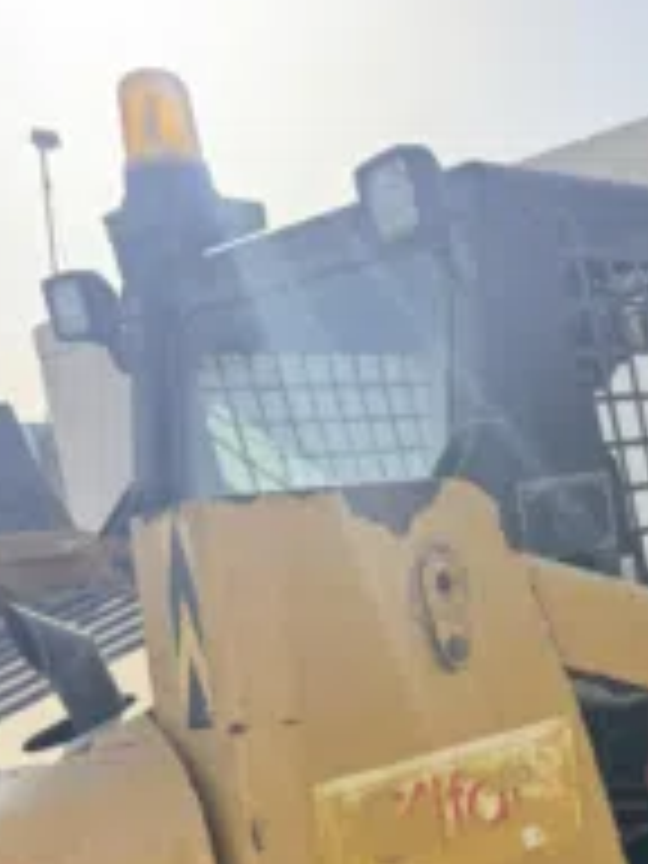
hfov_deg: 27.5
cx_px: 639
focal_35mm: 50
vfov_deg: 34.8
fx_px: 1248
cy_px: 855
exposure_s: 1/1653
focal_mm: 6.76
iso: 80
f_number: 1.78
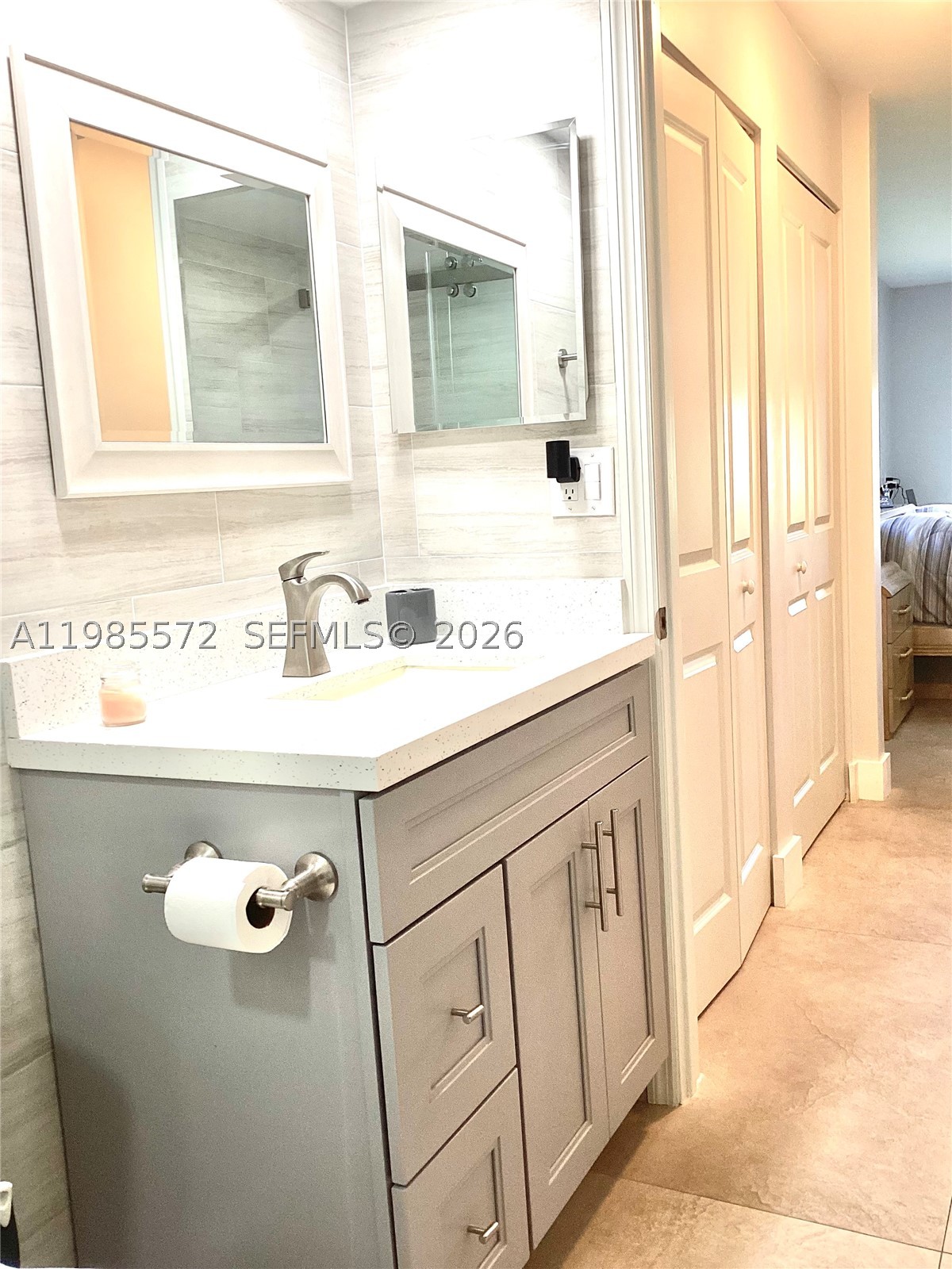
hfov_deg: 45.4
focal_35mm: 31
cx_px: 476
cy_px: 634
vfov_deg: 58.4
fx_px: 1137
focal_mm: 3.3
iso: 80
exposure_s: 1/60
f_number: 2.4
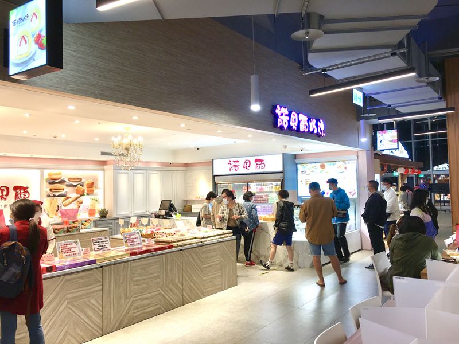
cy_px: 172
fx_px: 385
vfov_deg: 48.2
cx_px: 230
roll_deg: +1.6
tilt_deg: +4.0
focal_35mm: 29
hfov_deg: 61.7
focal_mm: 4.15
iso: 25
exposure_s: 1/40
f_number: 2.2
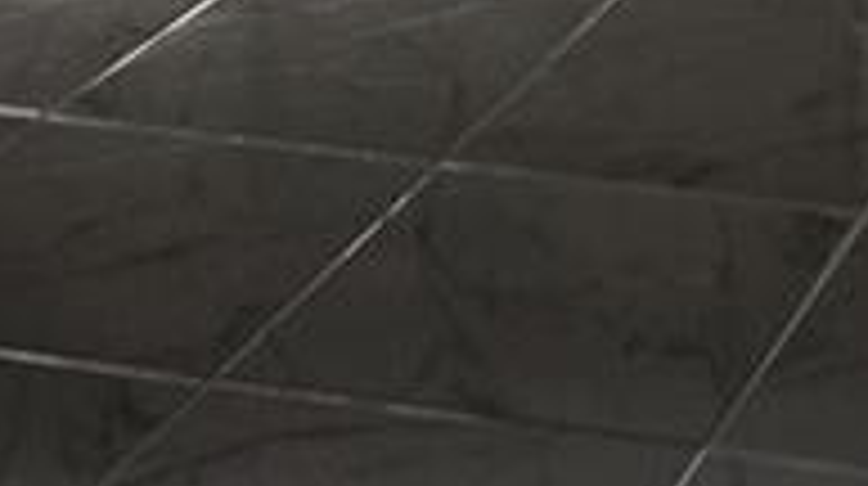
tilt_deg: -12.6
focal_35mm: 126
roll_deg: -0.5
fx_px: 2896
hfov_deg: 16.6
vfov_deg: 9.0
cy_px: -486
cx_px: 926
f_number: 2.2
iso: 25
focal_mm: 4.15
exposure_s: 1/40
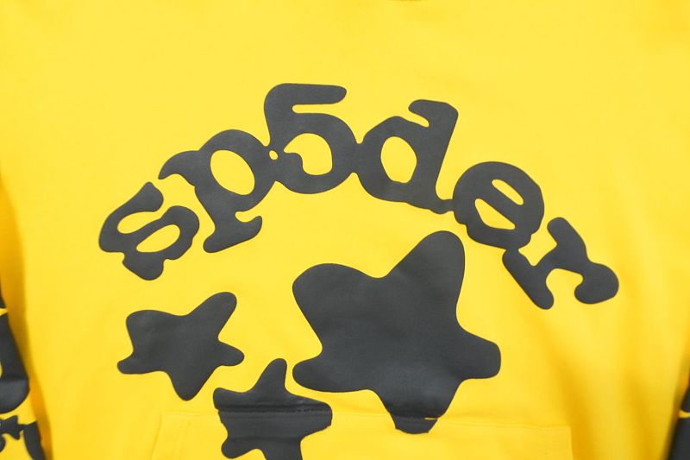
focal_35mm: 24
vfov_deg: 53.1
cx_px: 345
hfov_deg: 73.8
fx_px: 460
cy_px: 230
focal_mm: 16
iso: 1600
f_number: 10
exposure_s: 1/100
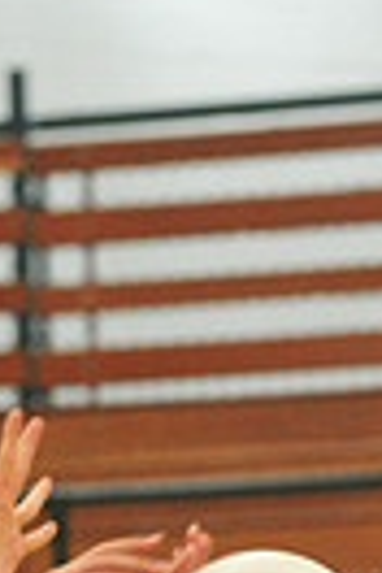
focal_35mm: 683
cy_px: 564
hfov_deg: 2.0
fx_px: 10870
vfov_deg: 3.0
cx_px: -184
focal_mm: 200
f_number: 6.3
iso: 6400
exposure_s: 1/160
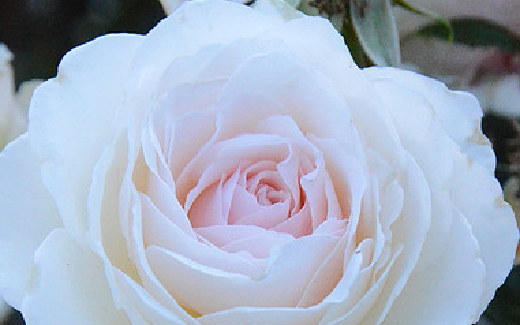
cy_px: 356
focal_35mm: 209
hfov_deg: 10.0
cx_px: 259
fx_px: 2961
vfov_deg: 6.3
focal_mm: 90
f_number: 13
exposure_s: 1/1600
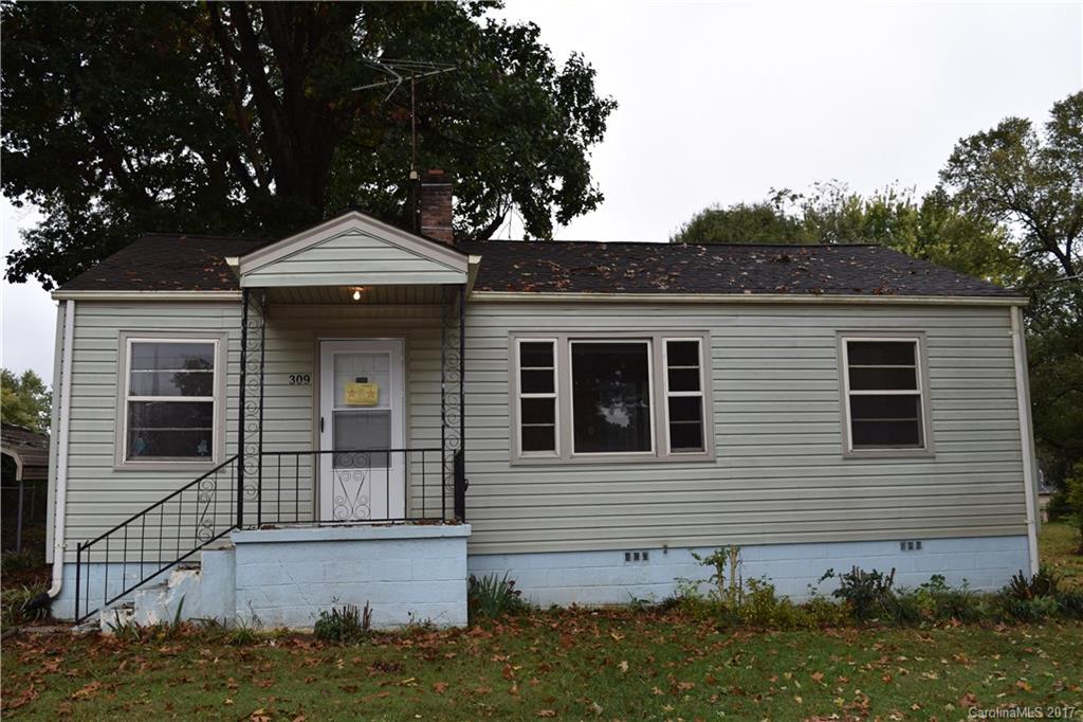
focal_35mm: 34
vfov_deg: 38.3
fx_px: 1037
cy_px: 361
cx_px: 542
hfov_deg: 55.1
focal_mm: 23
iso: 100
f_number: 6.3
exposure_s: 1/160
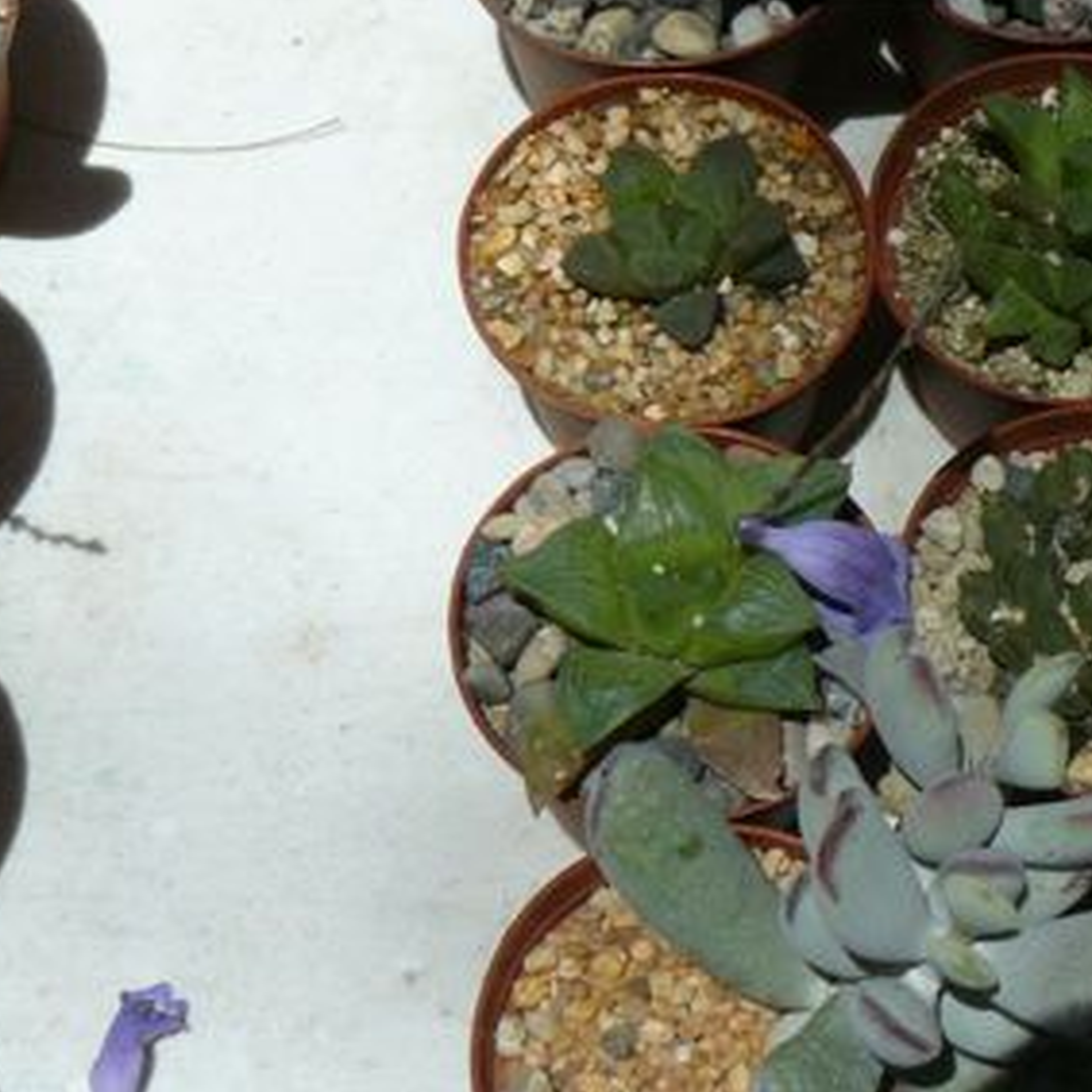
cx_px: 1173
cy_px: 220
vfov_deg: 19.1
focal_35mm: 90
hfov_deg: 18.6
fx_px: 3212
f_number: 6.3
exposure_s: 1/500
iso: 100
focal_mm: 6
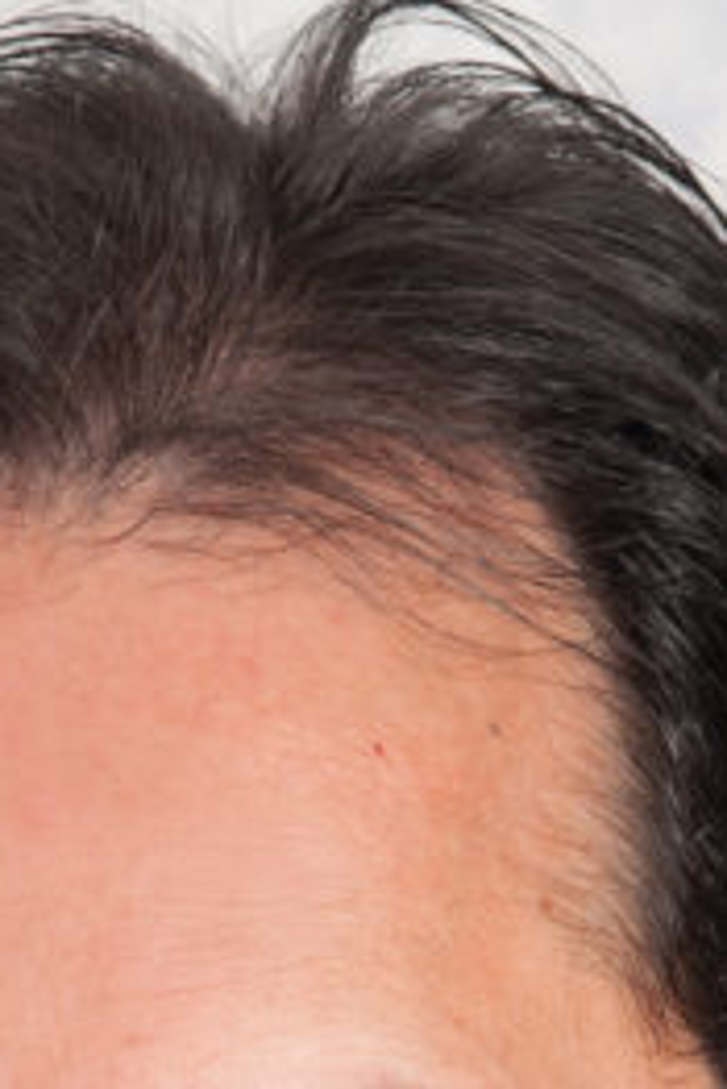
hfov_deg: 4.9
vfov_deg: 7.2
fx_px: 8440
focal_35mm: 279
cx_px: 370
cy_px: 1966
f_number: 9
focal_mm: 70
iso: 200
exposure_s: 1/200
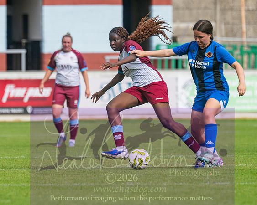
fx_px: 6064
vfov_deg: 1.9
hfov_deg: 2.4
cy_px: 97
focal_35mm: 798
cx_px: 81
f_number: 4
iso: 125
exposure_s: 1/1000
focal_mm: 300
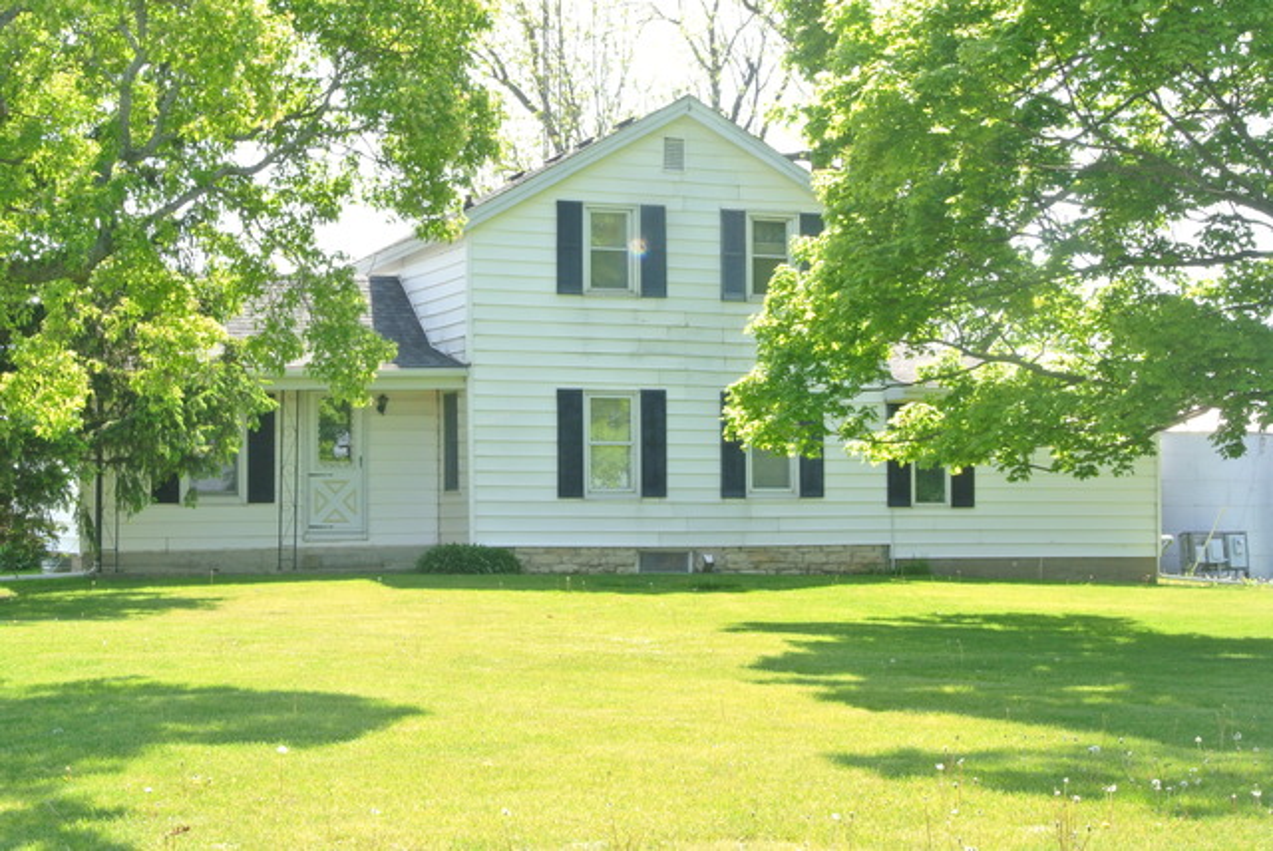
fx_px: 2301
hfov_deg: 30.9
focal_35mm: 65
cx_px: 636
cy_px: 426
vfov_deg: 21.0
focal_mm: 24.4
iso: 400
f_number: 16
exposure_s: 1/60
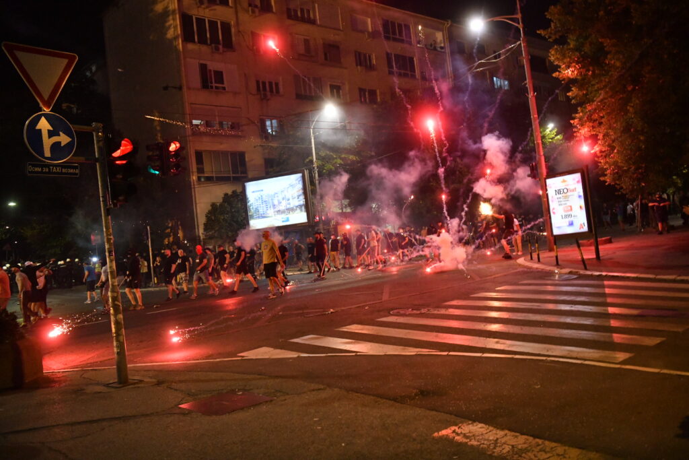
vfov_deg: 41.1
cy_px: 230
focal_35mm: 32
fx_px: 612
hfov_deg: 58.7
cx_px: 344
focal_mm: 32
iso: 6400
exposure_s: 1/200
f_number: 2.8
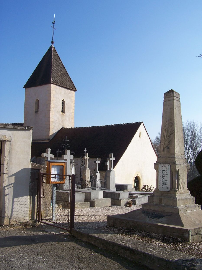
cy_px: 135
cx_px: 101
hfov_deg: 37.7
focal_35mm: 38
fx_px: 296
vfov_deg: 49.0
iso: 80
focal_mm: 6.3
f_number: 4
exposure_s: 1/750
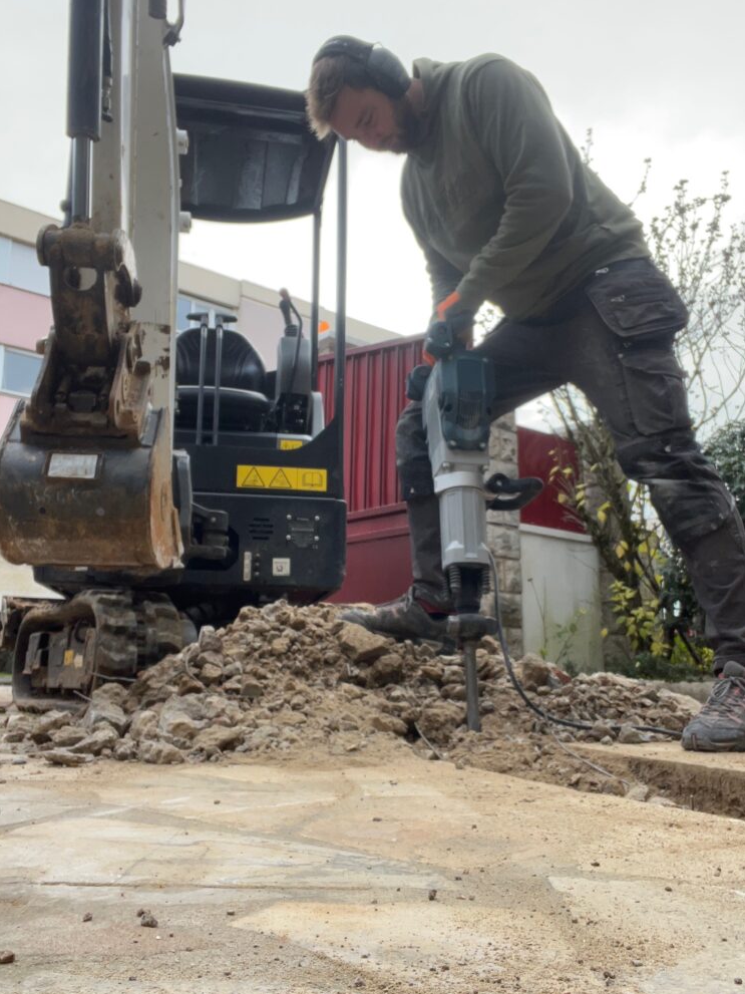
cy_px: 494
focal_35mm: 31
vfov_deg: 58.4
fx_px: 890
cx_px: 382
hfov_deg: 45.4
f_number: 2.2
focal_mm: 2.71
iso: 32
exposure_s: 1/100
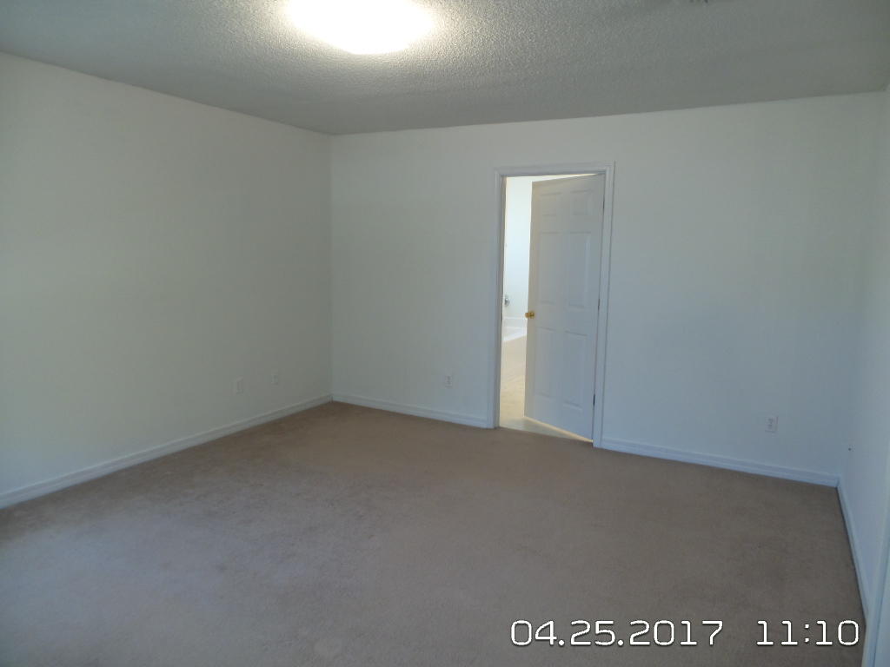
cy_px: 334
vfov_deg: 58.9
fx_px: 591
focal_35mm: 23
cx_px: 445
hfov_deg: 73.9
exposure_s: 1/30
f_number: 2.8
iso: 160
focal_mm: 4.1
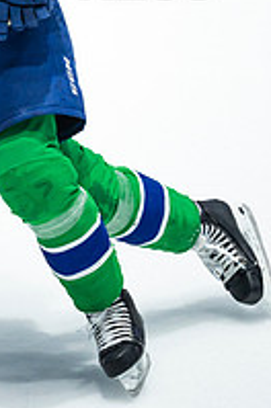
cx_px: -27
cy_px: -29
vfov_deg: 1.5
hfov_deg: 1.0
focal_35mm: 1360
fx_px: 15409
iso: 2000
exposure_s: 1/1000
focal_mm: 600
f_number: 4
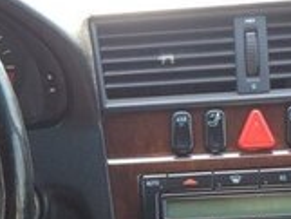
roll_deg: +4.5
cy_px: 254
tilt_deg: -28.1
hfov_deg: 16.4
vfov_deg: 12.2
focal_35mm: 119
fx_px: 1001
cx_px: 40
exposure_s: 1/50
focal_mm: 4.15
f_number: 2.2
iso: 32
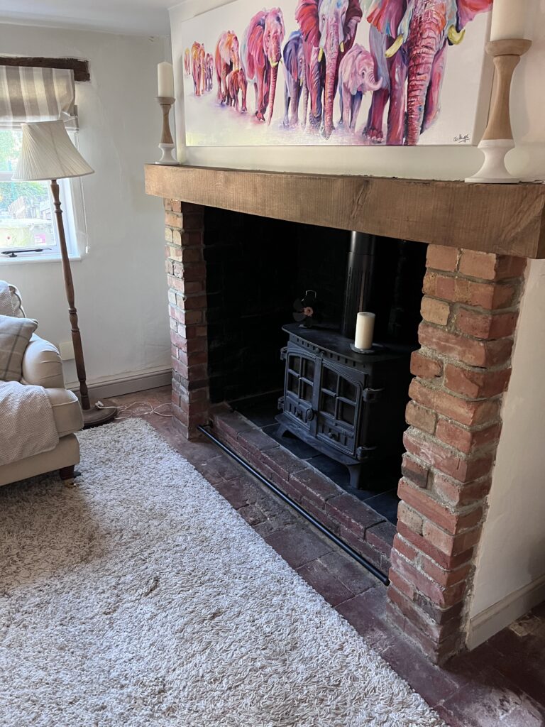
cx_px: 272
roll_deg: -0.1
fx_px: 546
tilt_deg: -21.4
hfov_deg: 53.1
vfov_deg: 67.3
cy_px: 364
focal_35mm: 26
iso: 400
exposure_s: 1/60
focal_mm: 5.1
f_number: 1.6
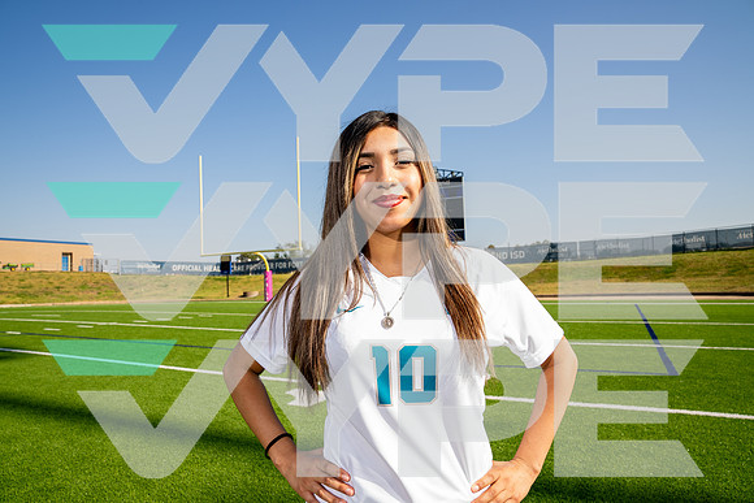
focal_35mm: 24
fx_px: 503
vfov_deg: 53.2
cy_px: 252
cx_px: 377
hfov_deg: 73.7
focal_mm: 24
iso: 50
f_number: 7.1
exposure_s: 1/125
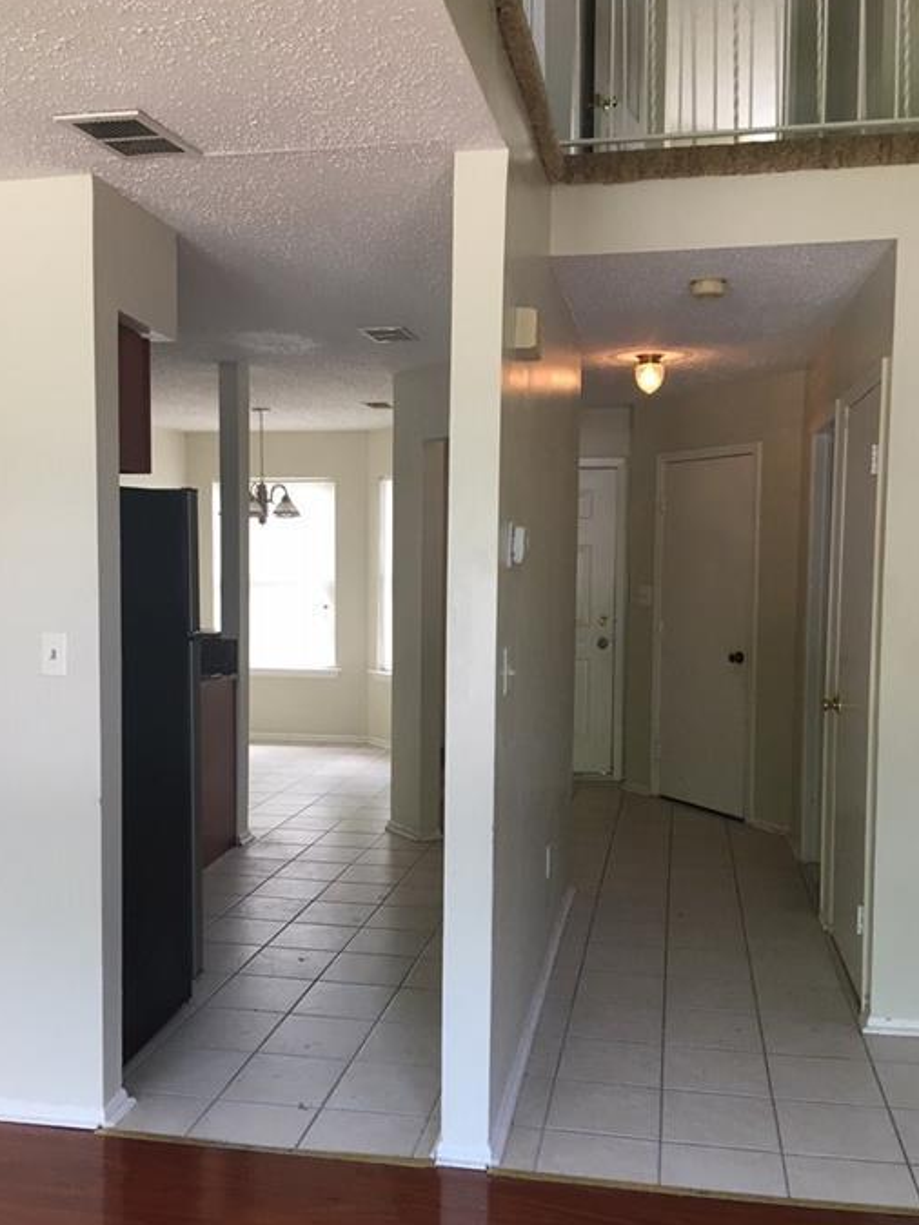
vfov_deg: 55.3
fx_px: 1168
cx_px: 458
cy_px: 646
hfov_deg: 42.9
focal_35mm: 33
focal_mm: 4.15
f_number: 2.2
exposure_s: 1/30
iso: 40
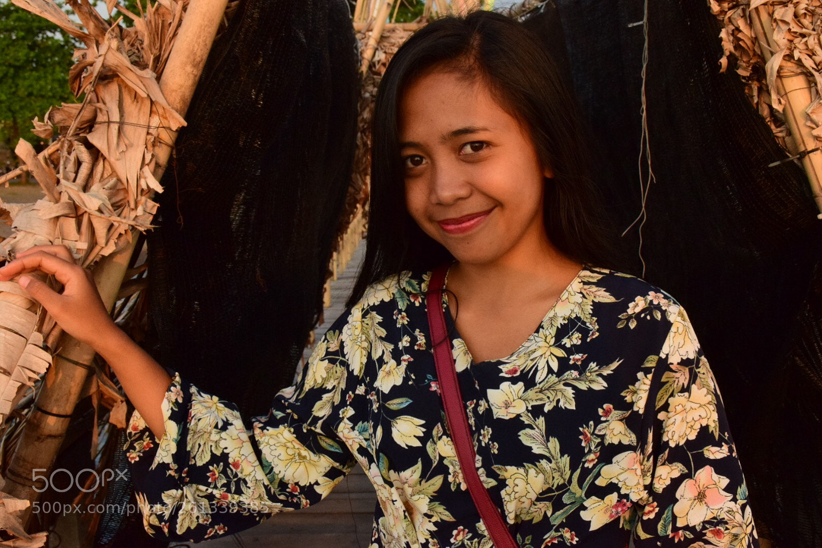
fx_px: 925
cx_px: 411
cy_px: 274
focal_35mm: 40
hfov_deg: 47.9
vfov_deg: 33.0
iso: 2000
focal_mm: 27
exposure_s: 1/640
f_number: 13
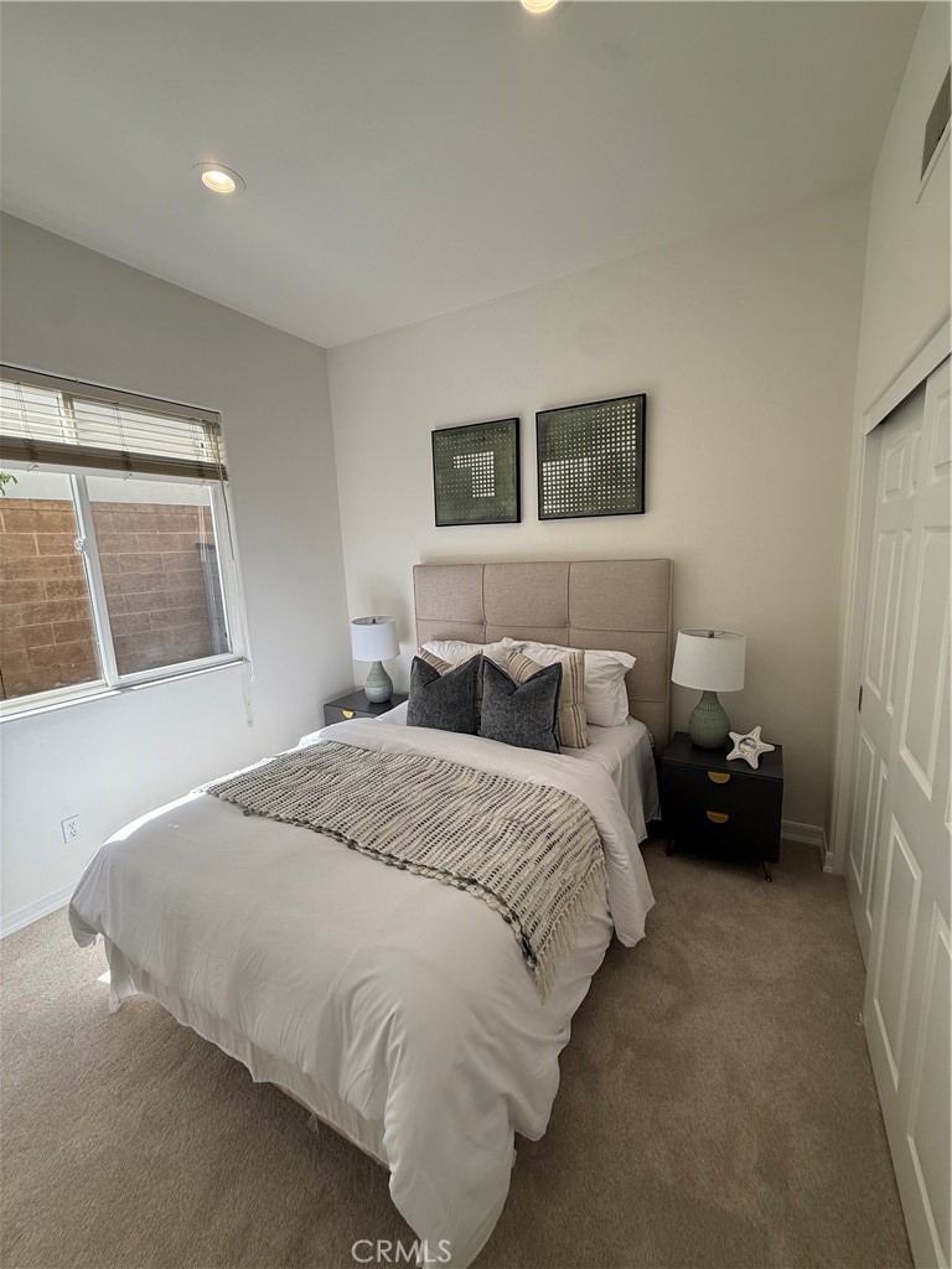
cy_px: 634
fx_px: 513
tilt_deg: -9.8
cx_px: 476
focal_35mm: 14
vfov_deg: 102.1
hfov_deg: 85.7
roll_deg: +2.2
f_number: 2.2
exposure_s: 1/224
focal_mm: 2.22
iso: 50
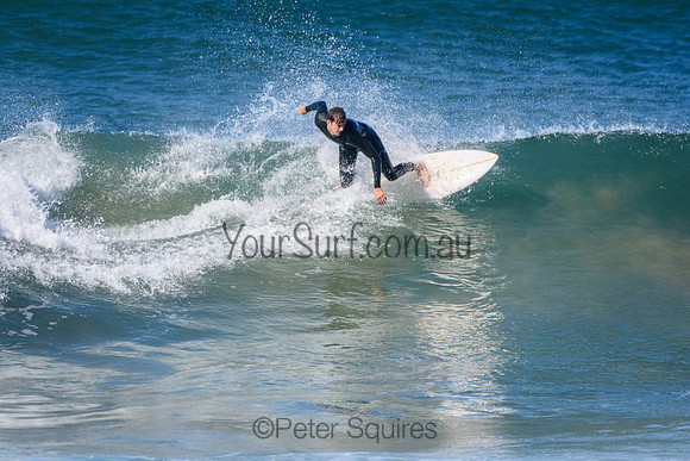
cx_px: 345
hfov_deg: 2.7
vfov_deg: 1.8
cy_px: 230
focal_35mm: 750
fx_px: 14380
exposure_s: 1/4000
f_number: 5.6
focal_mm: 500
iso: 720
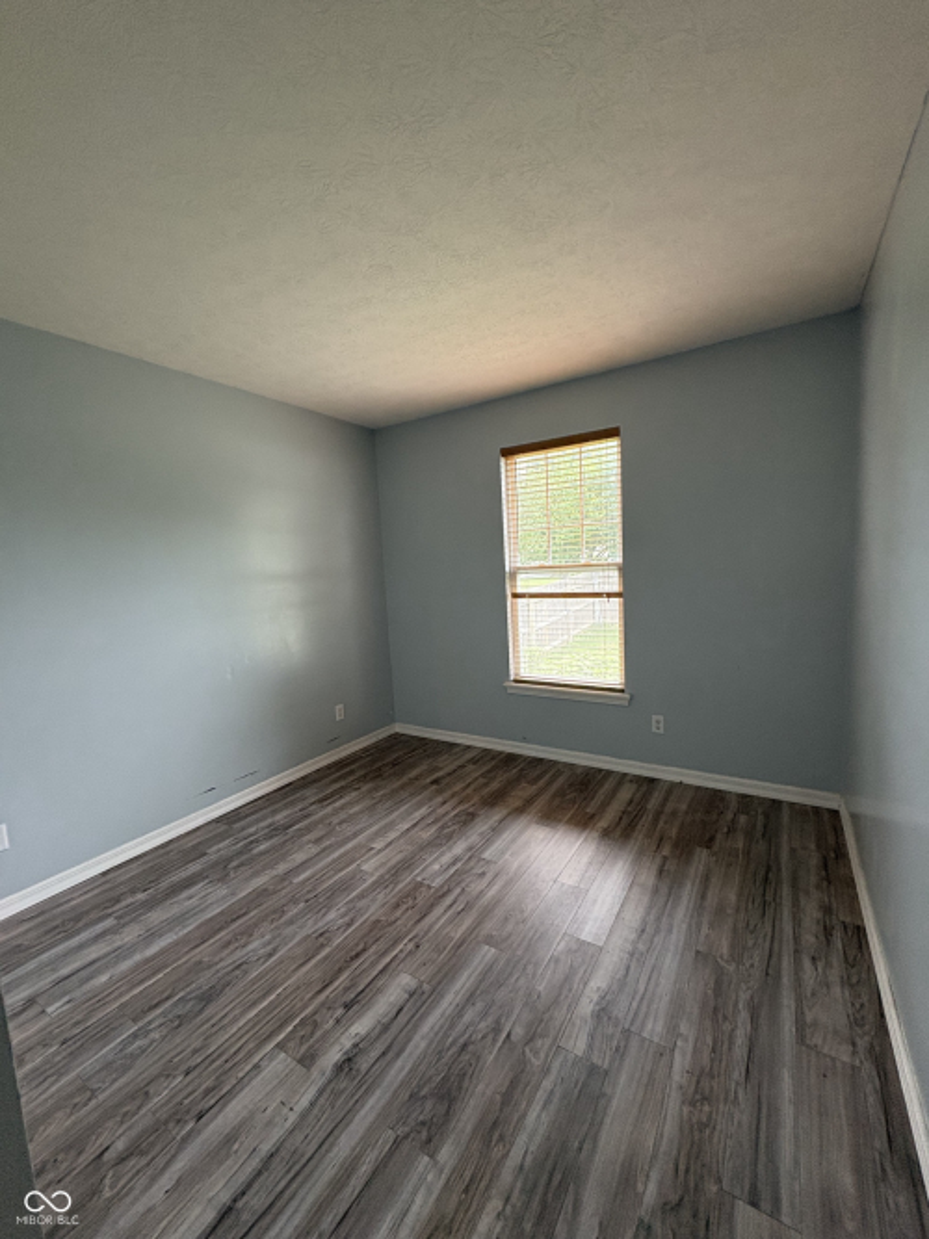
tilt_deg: -7.1
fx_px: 501
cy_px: 620
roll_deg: +2.7
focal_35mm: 14
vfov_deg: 102.1
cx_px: 464
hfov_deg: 85.7
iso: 250
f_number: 2.2
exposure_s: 1/62
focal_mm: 2.22
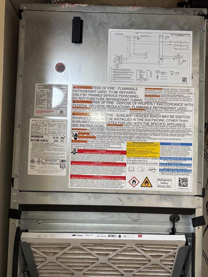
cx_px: 108
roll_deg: -1.5
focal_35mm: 38
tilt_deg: +2.7
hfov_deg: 37.7
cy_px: 175
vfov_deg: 48.4
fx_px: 304
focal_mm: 5.96
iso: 160
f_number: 1.6
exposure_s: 1/60
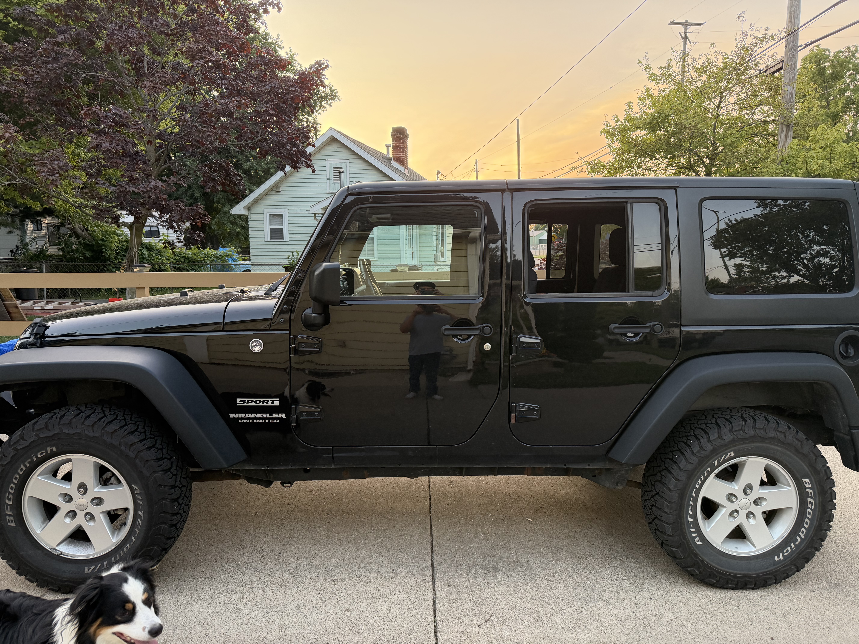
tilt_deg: -6.8
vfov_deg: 56.8
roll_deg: +0.6
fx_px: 596
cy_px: 322
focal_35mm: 24
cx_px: 430
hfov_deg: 71.6
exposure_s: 1/88
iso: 200
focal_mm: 6.76
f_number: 1.78
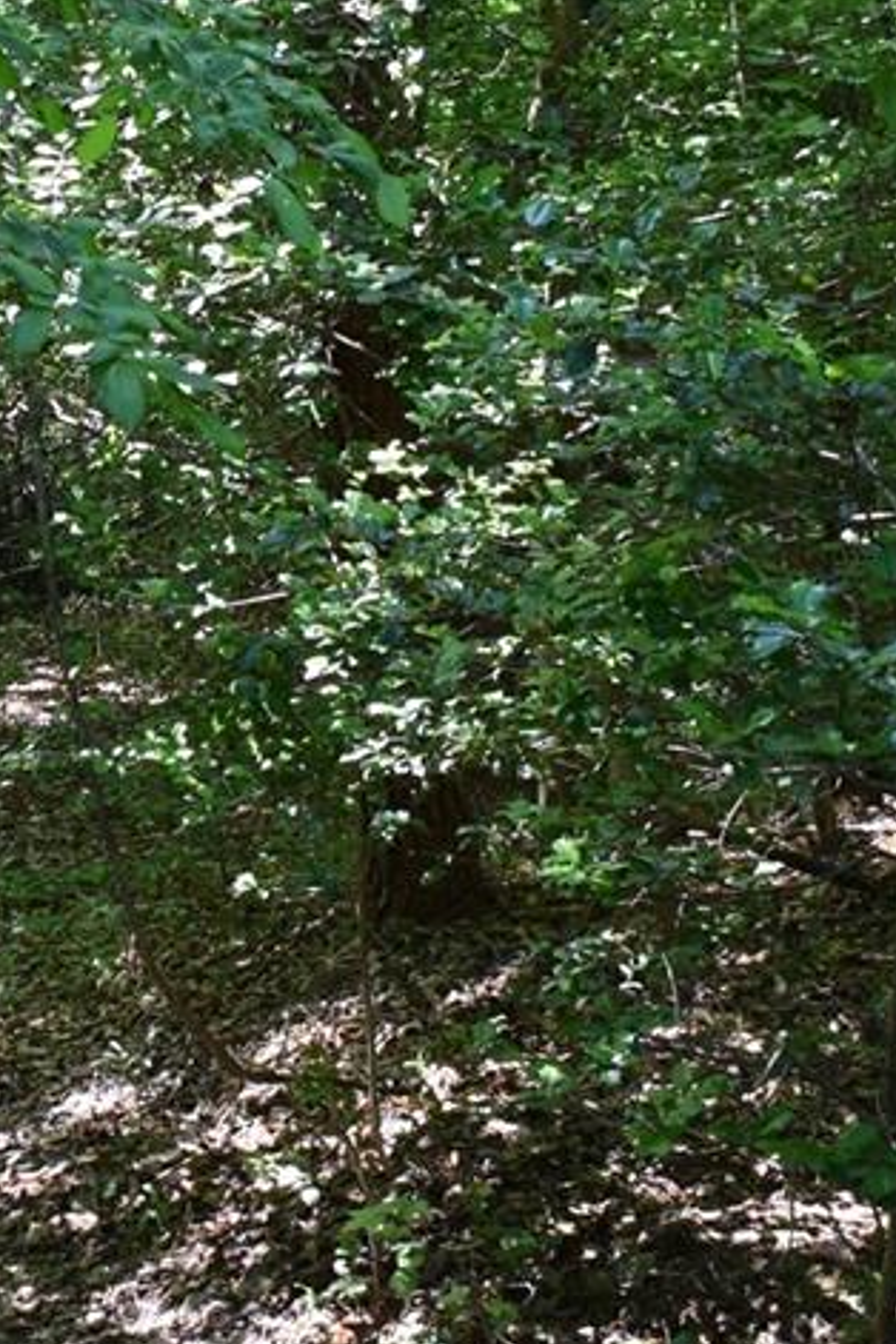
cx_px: -257
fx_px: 3831
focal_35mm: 103
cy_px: 679
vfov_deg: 19.9
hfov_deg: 12.9
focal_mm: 21
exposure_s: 1/80
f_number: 4.5
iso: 400
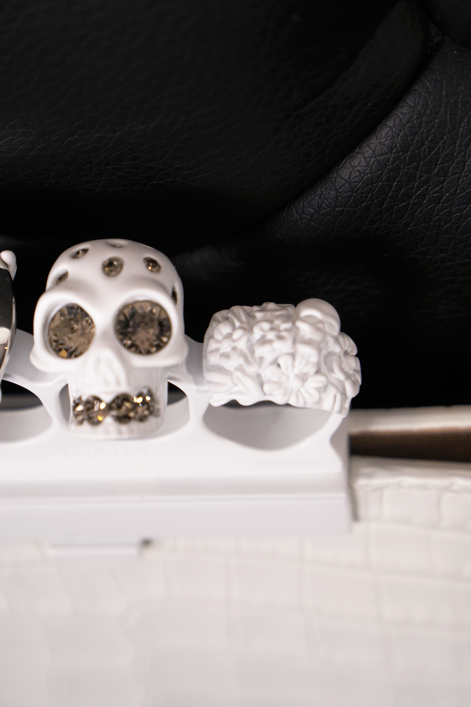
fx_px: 2060
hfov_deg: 13.0
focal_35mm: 105
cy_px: 354
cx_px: 236
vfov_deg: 19.5
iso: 100
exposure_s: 1/60
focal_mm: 70
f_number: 5.6
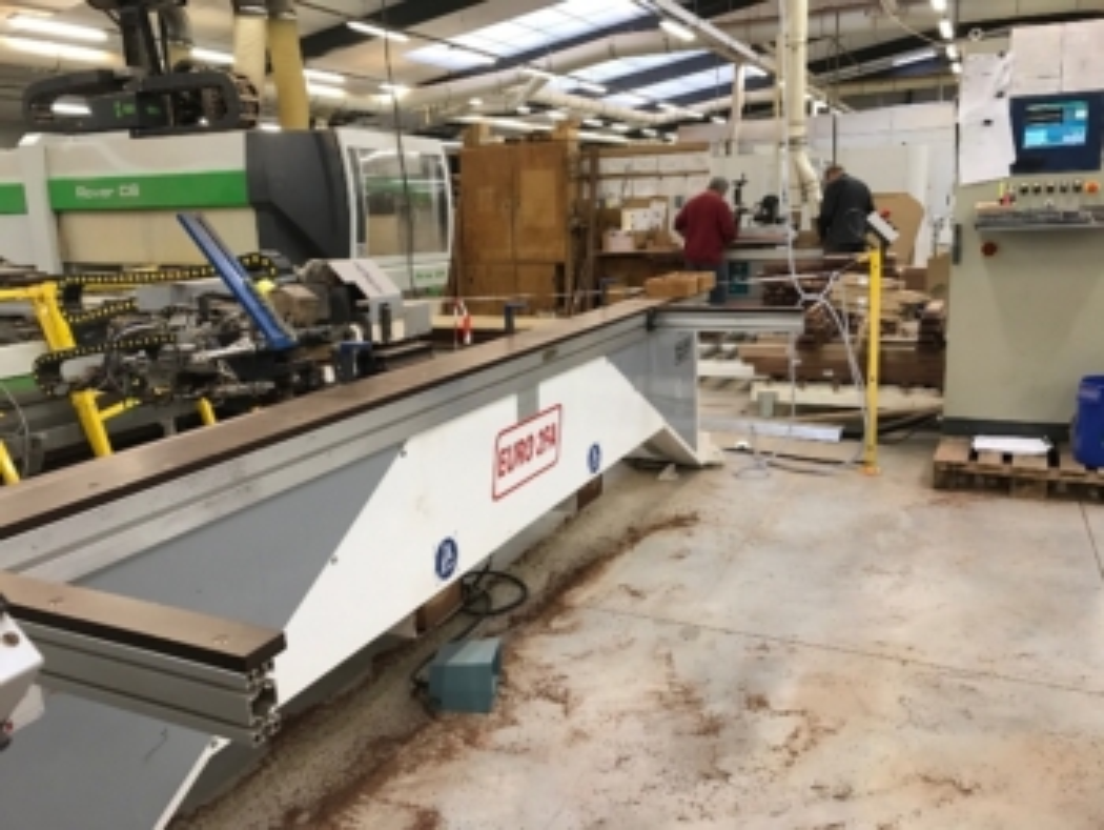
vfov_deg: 49.8
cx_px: 552
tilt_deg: -12.0
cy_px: 415
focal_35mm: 28
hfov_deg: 63.4
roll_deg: +1.8
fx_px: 894
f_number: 1.8
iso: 40
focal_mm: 3.99
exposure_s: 1/33
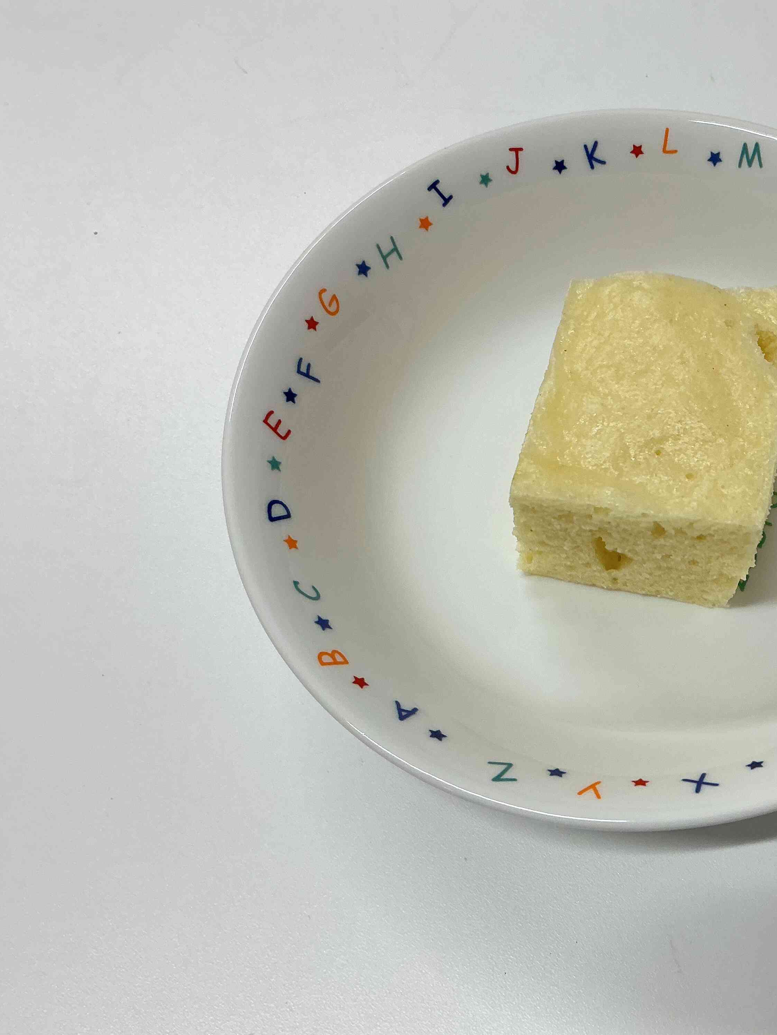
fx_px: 1167
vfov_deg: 47.9
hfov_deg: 35.2
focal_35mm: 39
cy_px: 516
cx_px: 658
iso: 40
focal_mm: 3
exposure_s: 1/120
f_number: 1.8
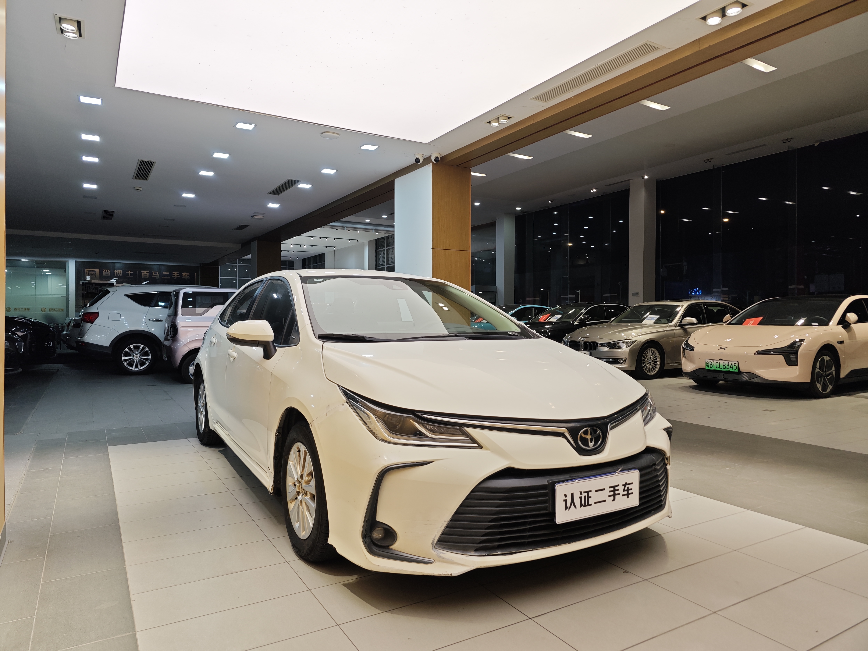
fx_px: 577
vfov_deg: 58.9
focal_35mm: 23
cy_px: 326
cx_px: 434
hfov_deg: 73.9
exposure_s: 1/100
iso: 64
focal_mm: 8.7
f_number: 1.9
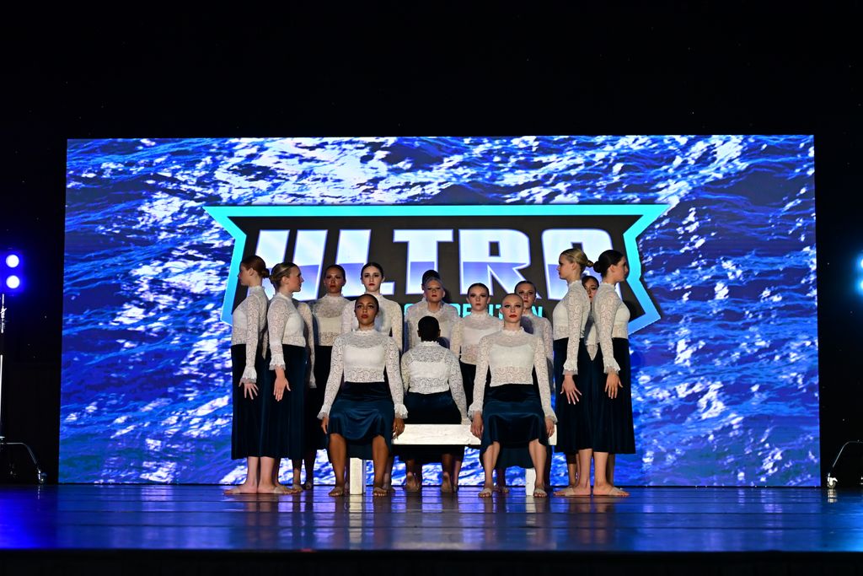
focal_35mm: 70
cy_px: 288
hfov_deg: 28.8
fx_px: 1678
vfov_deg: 19.5
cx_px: 432
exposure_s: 1/1000
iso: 4000
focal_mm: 70
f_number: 4
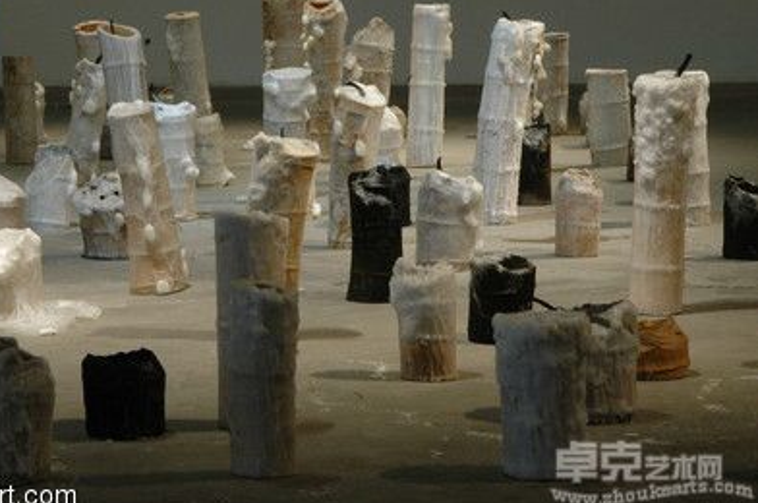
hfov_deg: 15.8
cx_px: 326
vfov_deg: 10.5
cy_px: 222
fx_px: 2724
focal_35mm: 130
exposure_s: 1
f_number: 32
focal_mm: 75
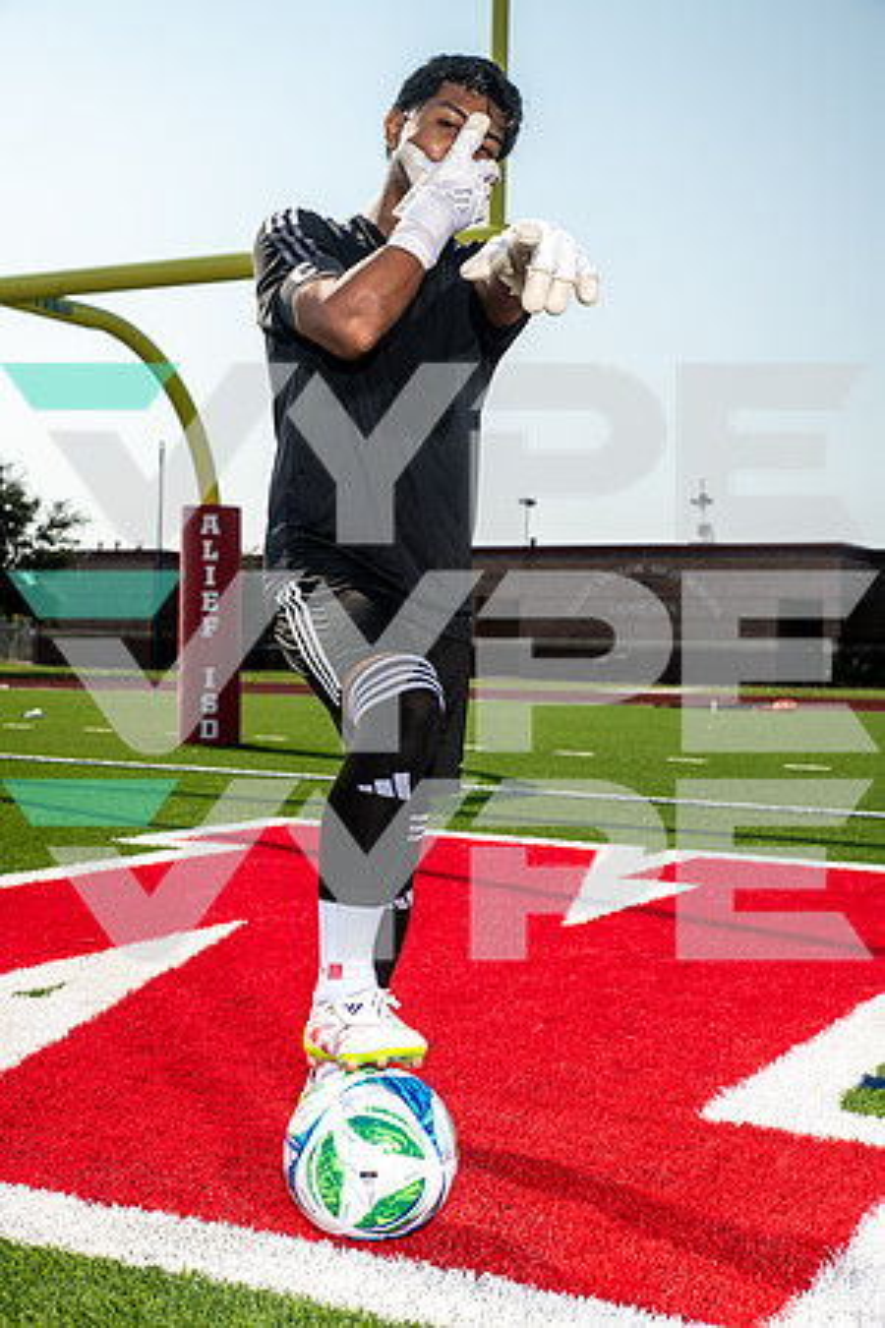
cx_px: 442
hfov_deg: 28.1
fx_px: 1770
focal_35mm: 48
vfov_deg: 41.1
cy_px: 664
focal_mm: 48
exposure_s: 1/400
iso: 100
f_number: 6.3
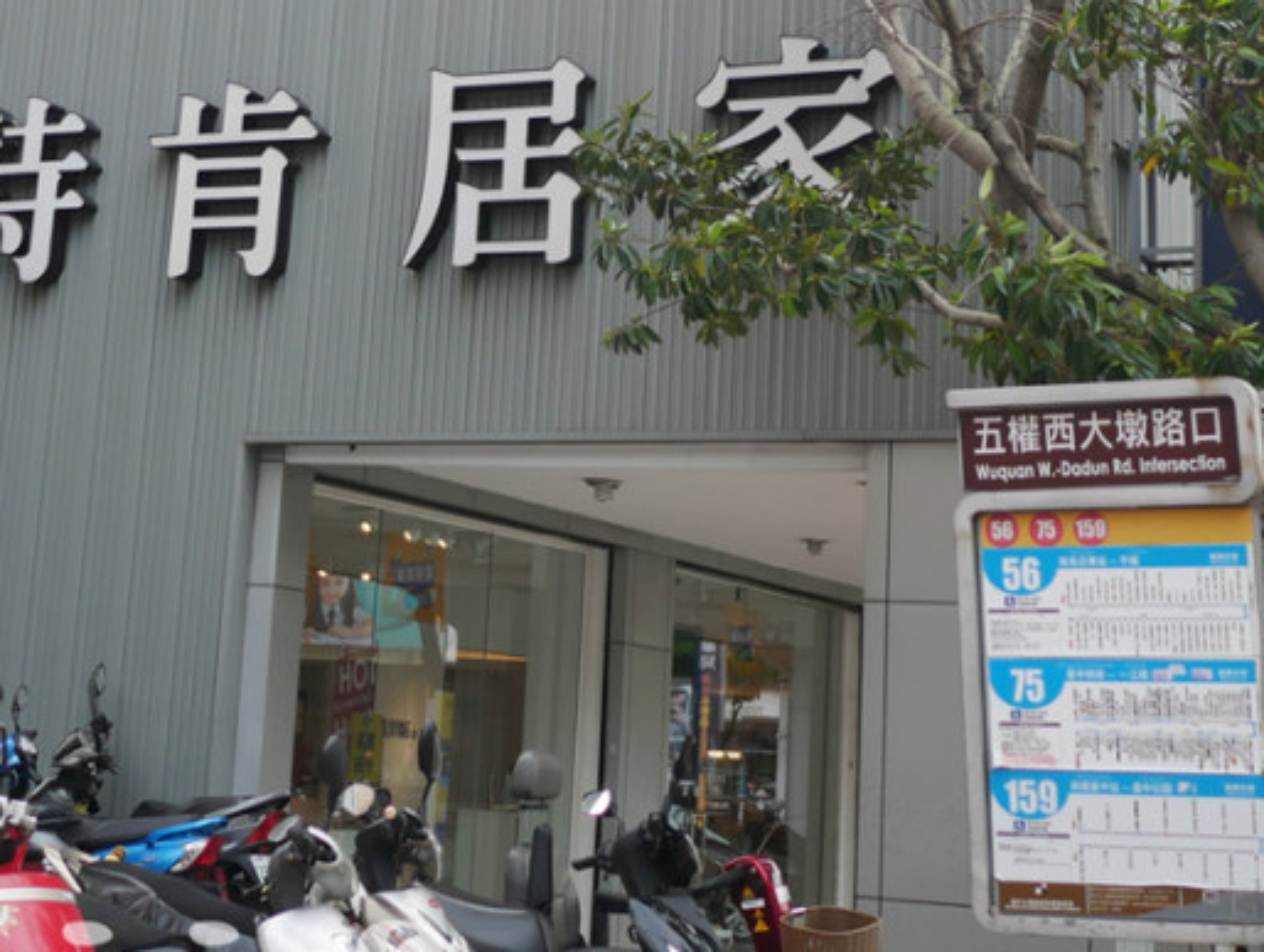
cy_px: 93
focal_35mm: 70
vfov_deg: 20.6
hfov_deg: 27.7
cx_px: 499
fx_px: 2560
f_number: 1.7
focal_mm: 15
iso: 200
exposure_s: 1/1600
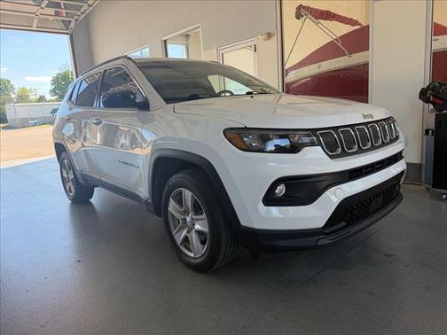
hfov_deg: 71.6
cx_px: 224
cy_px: 168
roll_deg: +3.4
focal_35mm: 24
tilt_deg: -9.6
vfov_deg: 56.8
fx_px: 310
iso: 100
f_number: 1.78
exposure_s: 1/521
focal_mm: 6.76
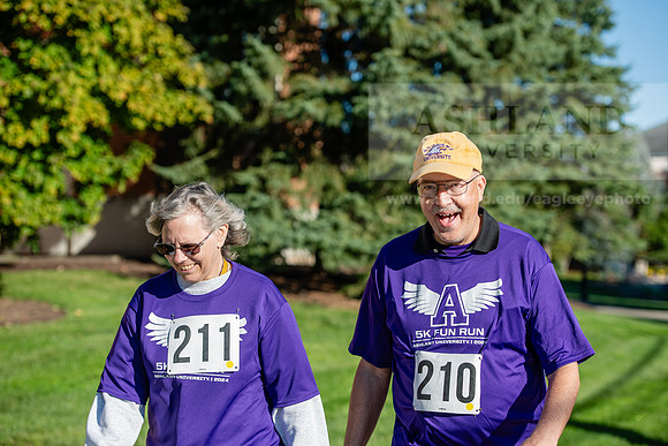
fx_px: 1596
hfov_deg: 23.6
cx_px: 334
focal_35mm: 86
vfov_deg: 15.9
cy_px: 223
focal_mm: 86
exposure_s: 1/500
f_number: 4
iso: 80
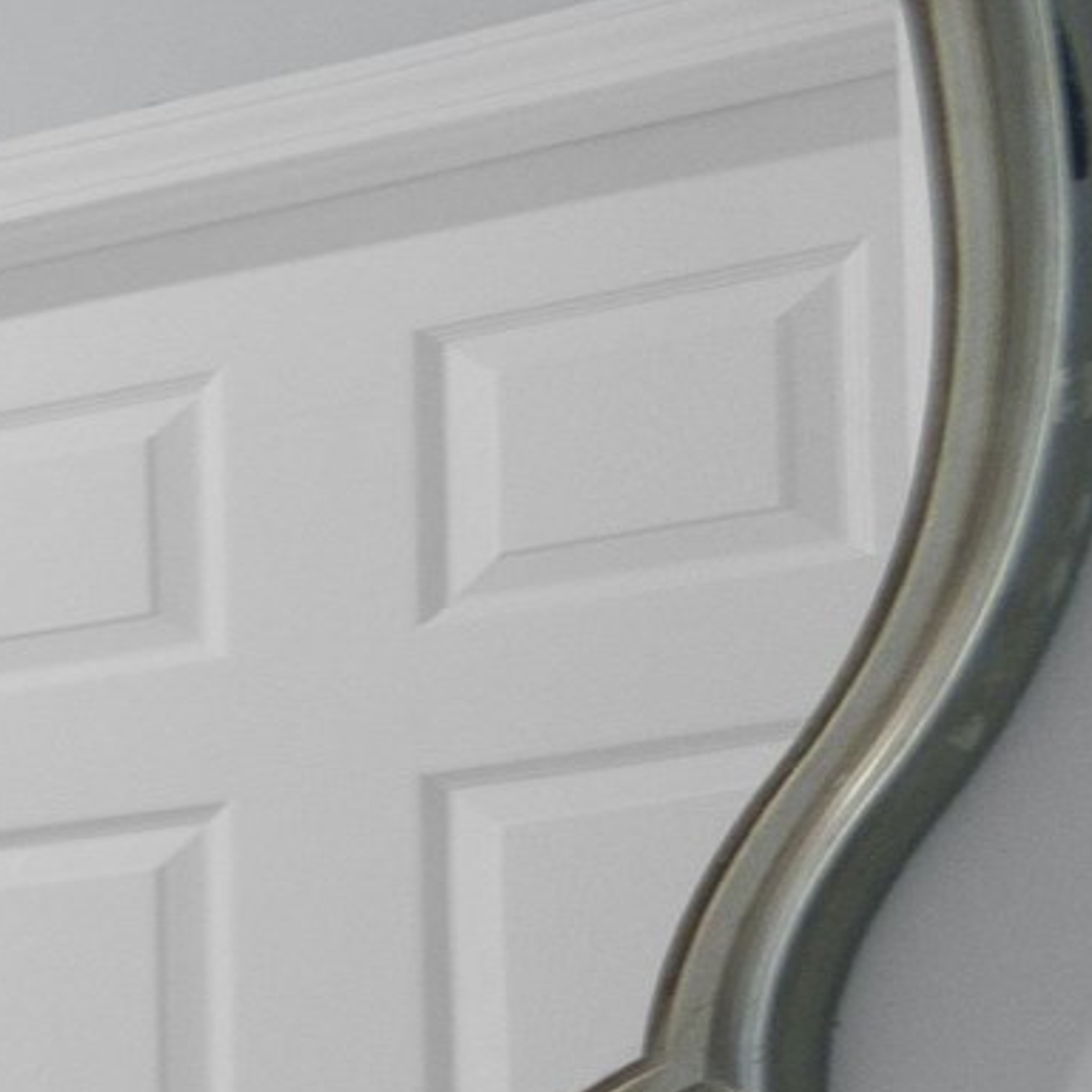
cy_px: 1610
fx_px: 3640
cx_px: -3088
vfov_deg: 15.8
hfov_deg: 8.6
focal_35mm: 102
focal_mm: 10
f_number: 4.5
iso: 100
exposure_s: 1/13
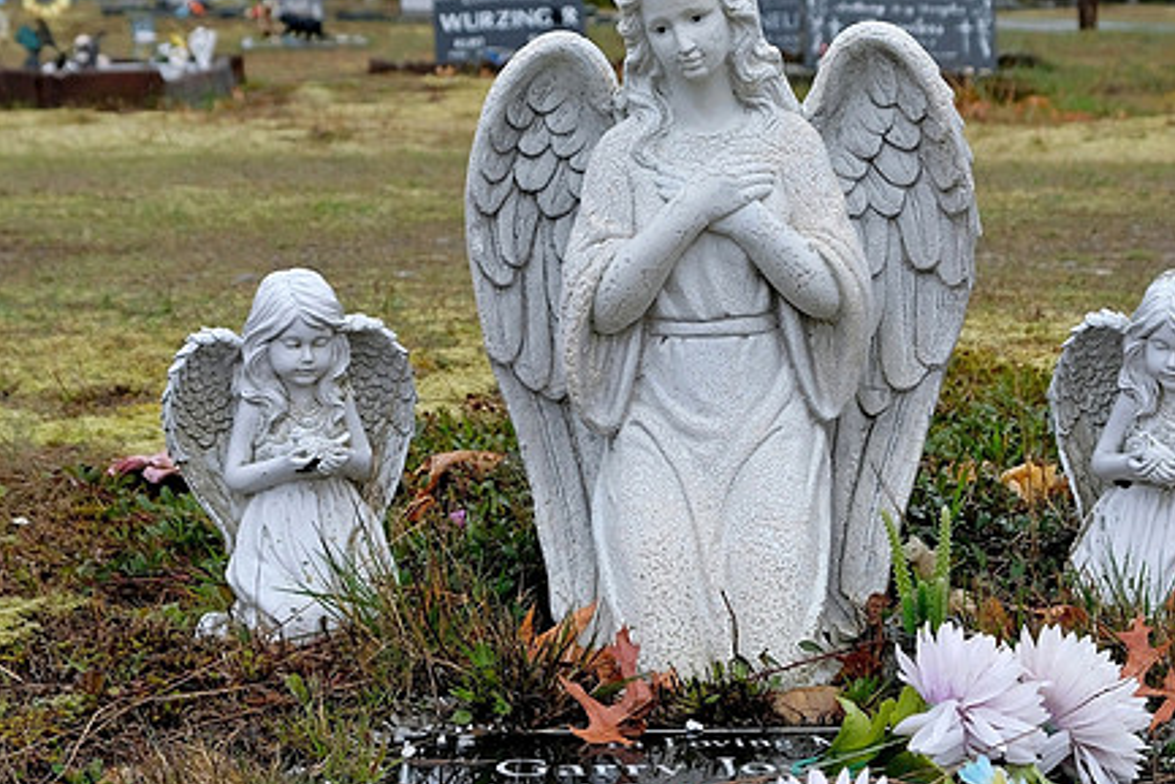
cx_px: 627
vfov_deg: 21.6
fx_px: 2057
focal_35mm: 63
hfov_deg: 31.9
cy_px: 373
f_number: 5.6
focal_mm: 31.5
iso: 400
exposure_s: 1/100
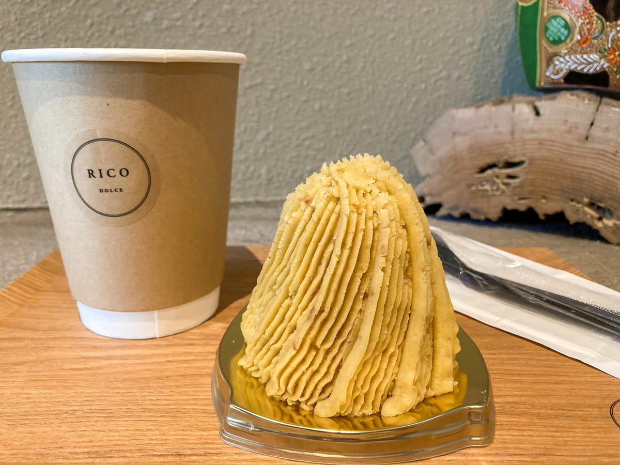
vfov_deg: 49.7
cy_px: 232
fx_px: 502
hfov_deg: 63.4
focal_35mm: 28
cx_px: 310
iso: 125
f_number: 1.8
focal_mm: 3.99
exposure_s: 1/50
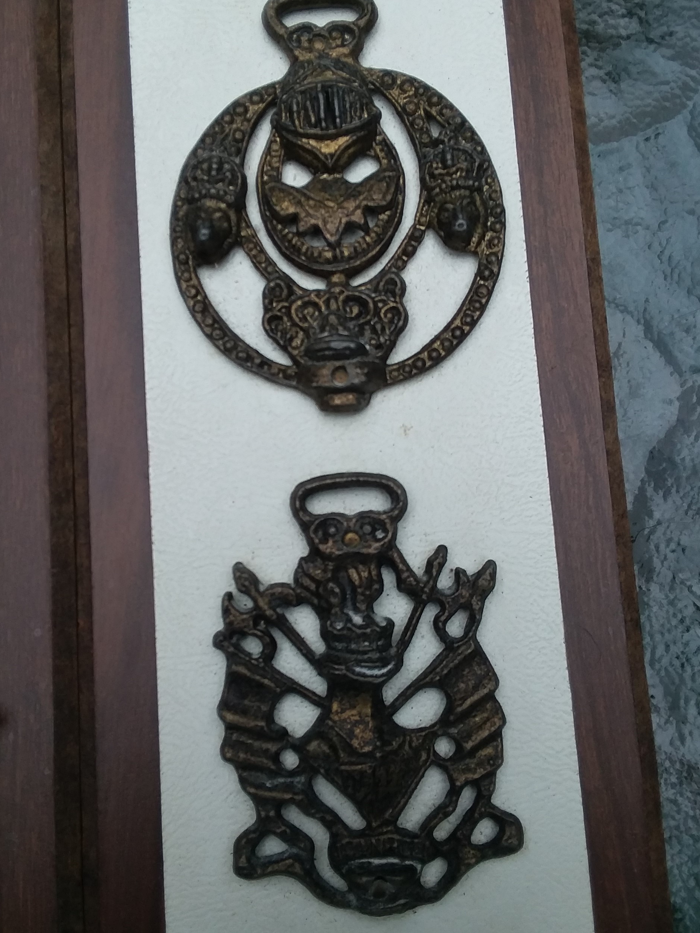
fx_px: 809
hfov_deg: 46.8
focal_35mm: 30
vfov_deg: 60.0
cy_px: 464
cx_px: 349
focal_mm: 2.47
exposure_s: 1/255
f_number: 1.9
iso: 40
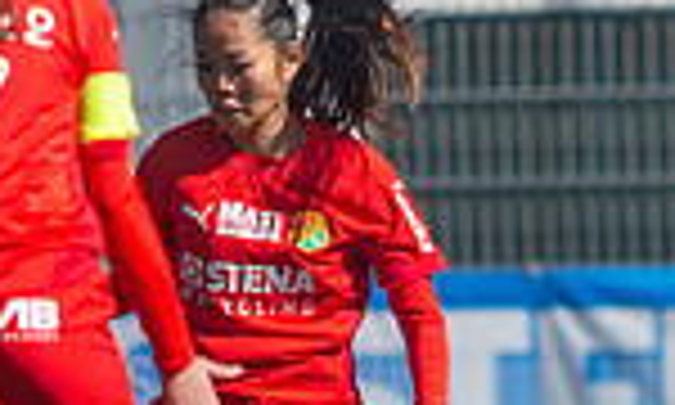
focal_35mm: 1855
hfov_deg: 1.1
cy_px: 596
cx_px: 383
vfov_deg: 0.7
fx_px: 33747
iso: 140
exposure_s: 1/1600
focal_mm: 420
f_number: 4
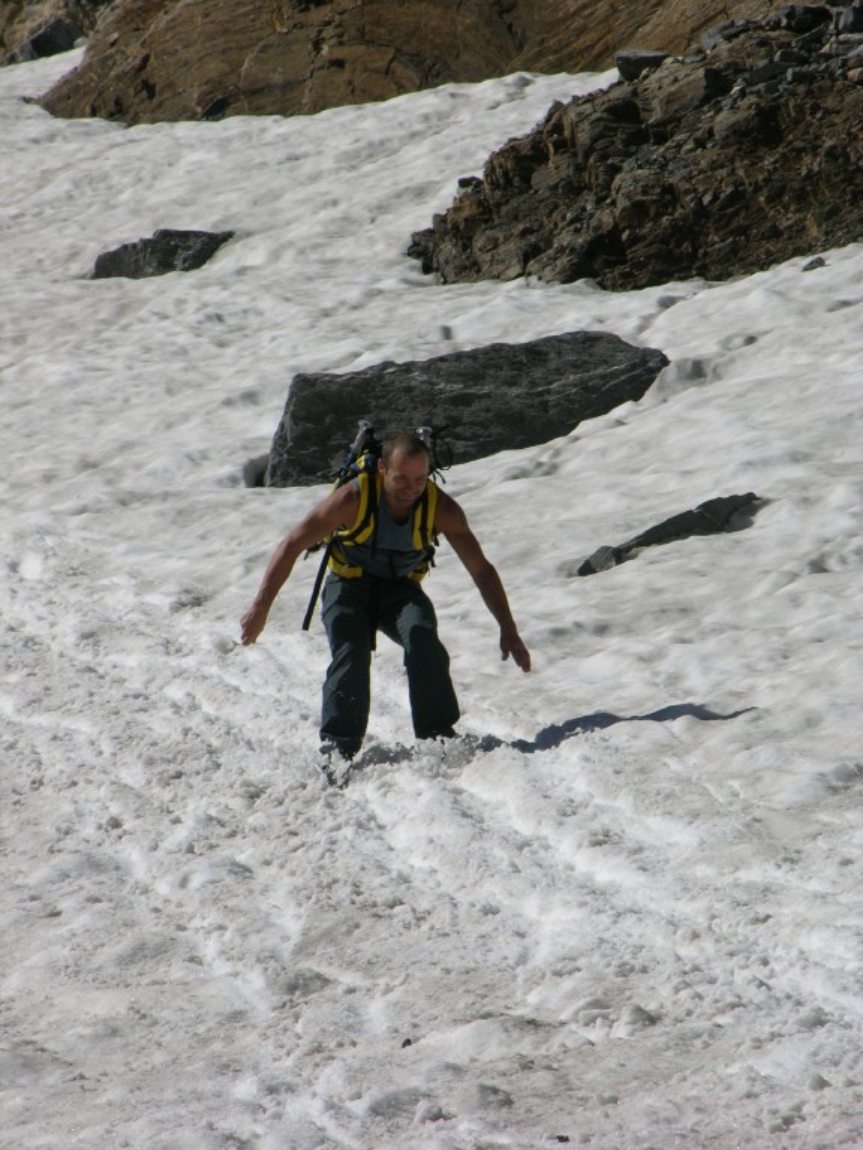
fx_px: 9307
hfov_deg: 5.3
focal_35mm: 280
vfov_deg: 7.1
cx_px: 432
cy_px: 575
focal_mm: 71.2
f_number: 7.4
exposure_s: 1/446
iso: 50
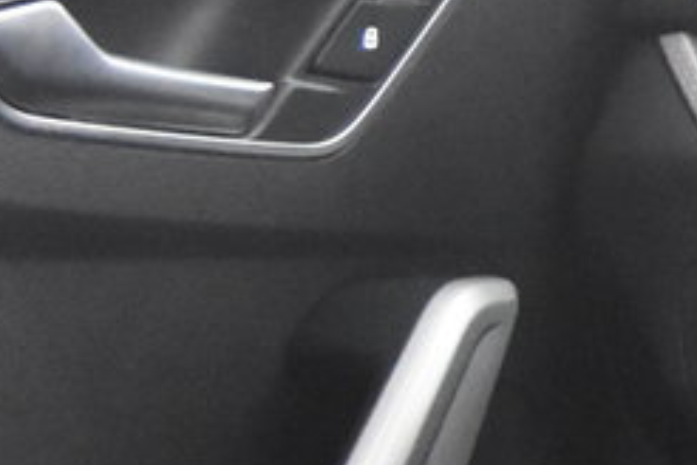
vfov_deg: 6.8
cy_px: 262
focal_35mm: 203
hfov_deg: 9.1
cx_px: 1658
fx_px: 3930
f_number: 3.2
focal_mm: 26
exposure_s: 1/40
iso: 8000
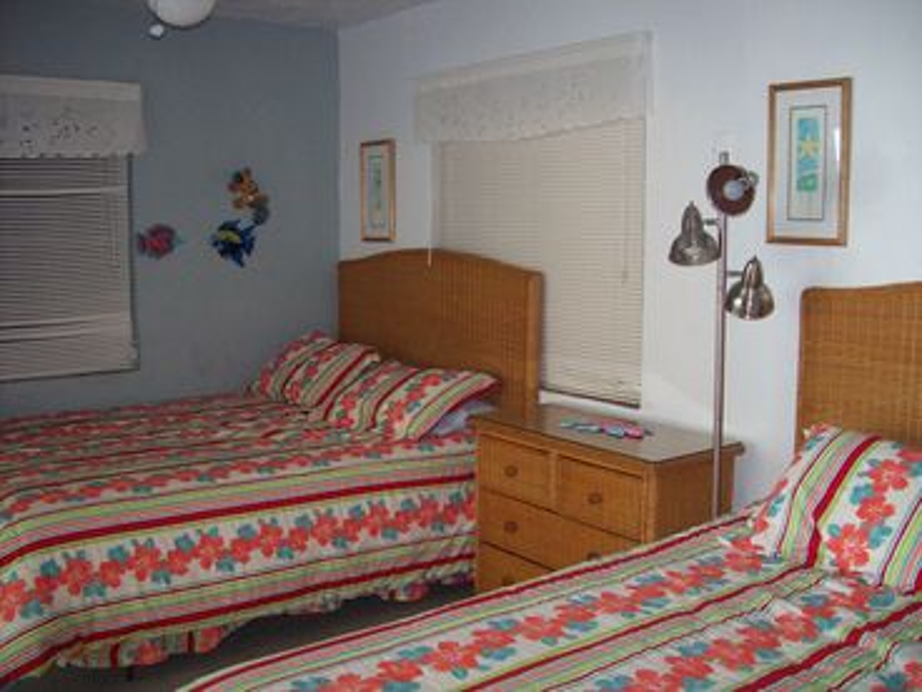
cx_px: 461
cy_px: 346
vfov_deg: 39.7
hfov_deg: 51.4
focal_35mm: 36
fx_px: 959
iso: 140
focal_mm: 6
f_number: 2.7
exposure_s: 1/64
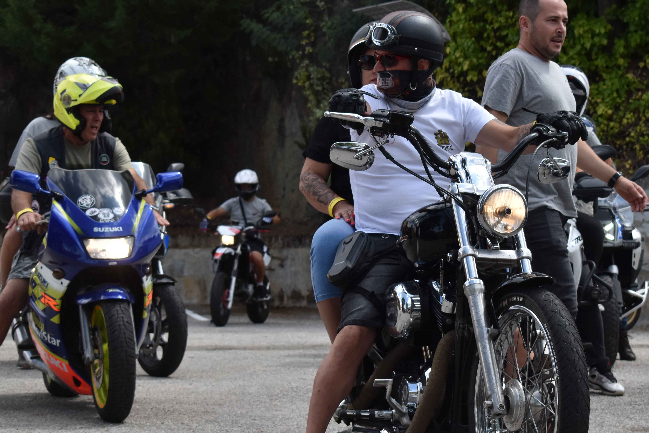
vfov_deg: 14.2
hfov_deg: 21.2
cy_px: 248
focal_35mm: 96
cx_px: 401
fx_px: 1731
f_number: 6.3
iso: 400
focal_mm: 48
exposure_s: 1/1600
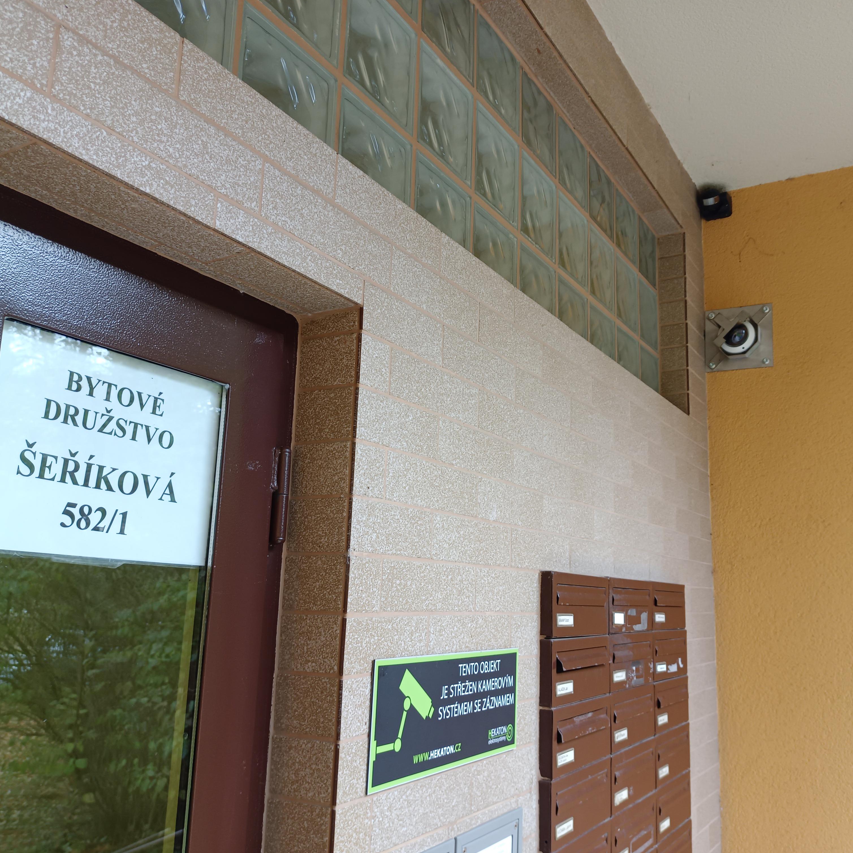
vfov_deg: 54.0
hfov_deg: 53.9
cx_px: 475
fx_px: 836
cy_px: 433
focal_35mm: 30
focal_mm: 4.71
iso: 1320
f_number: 1.79
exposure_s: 1/50
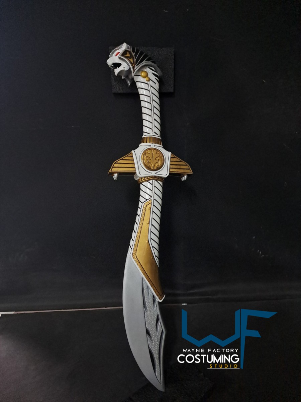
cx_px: 150
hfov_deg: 56.8
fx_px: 278
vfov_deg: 71.6
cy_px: 201
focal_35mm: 24
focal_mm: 5.23
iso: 326
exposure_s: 1/33
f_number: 1.8
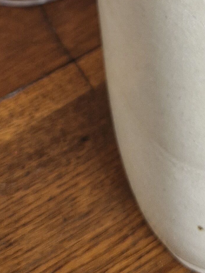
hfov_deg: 14.3
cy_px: -158
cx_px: 270
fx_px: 782
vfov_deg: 17.5
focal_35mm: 99
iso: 125
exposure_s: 1/100
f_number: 1.8
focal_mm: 5.4
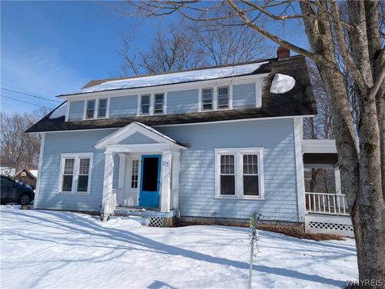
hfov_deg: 71.5
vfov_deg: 56.9
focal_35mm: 24
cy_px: 144
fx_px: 267
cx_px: 192
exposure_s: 1/1558
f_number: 1.68
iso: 22
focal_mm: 6.9
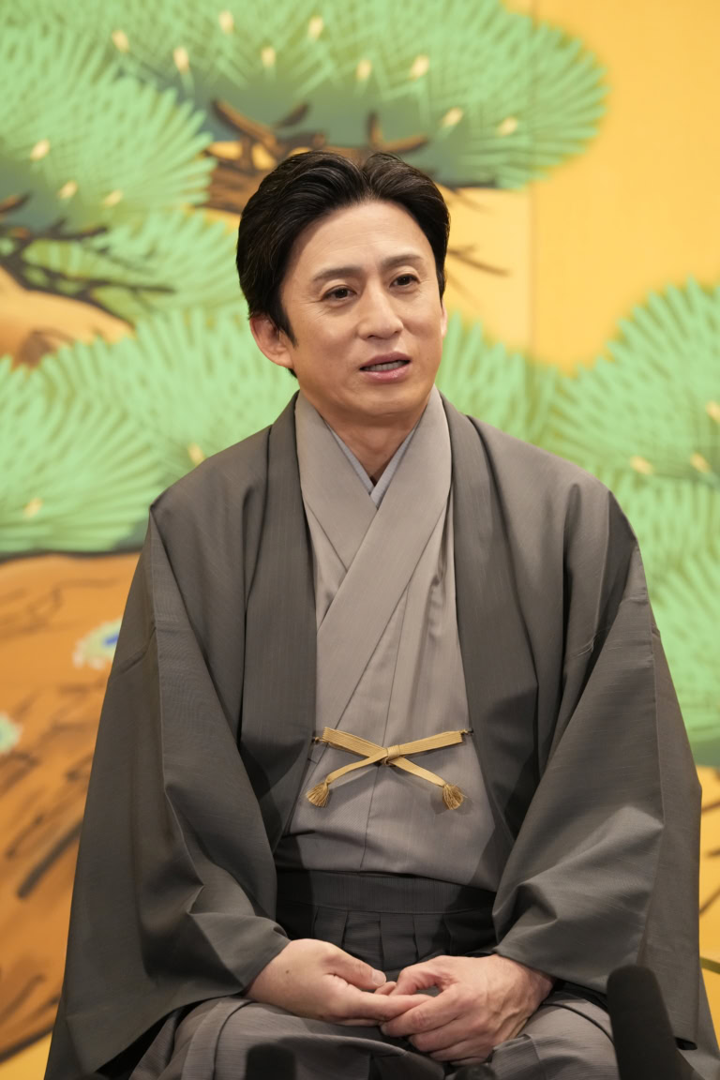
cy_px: 540
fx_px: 5130
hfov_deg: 8.0
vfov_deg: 12.0
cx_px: 360
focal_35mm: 171
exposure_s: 1/200
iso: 4000
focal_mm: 171
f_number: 4
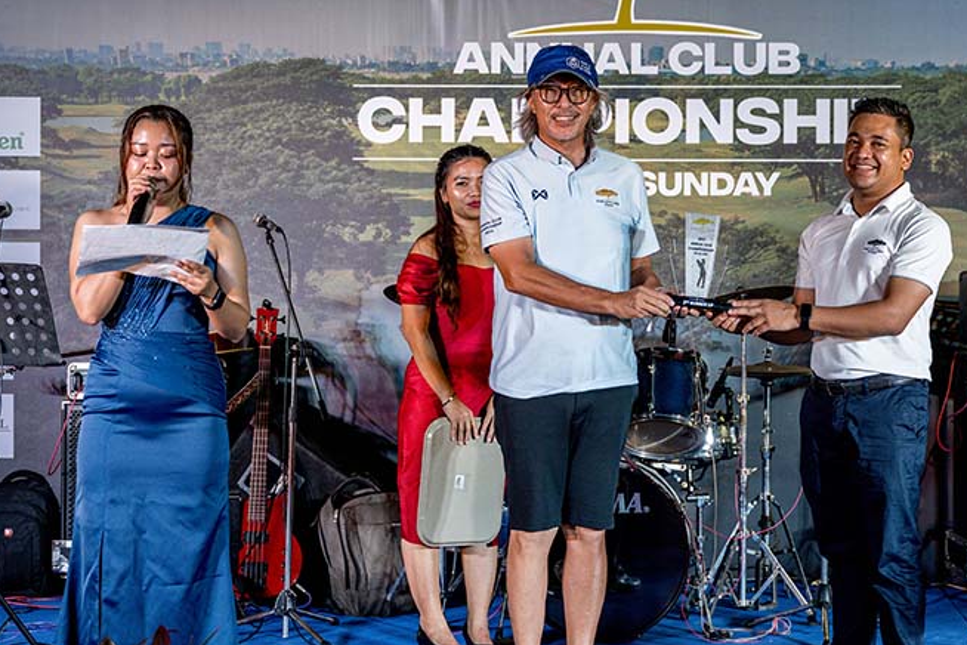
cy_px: 294
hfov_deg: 29.1
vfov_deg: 19.7
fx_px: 1853
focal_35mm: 69
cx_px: 631
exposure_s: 1/200
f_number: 4
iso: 900
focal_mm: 47
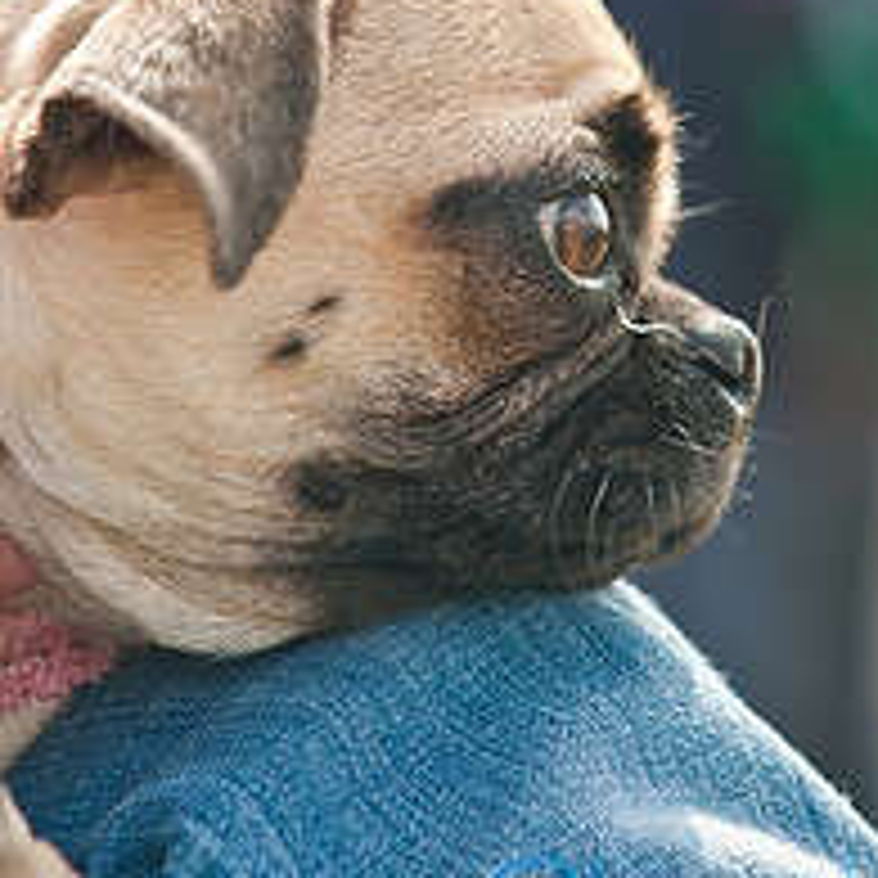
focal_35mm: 587
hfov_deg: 3.0
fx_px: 16845
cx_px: 529
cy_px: 126
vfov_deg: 3.0
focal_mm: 200
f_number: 5
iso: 200
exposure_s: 1/250
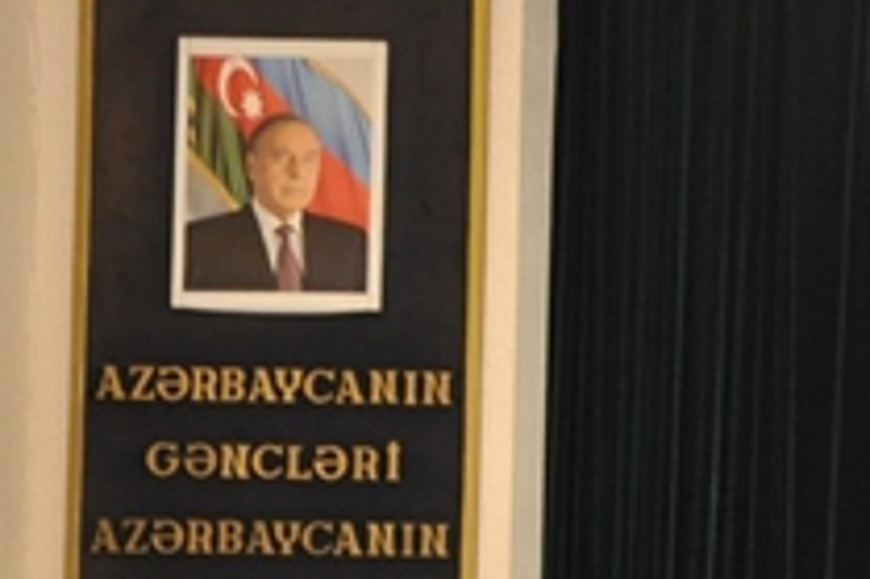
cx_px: 1744
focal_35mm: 191
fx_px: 4612
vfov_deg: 7.2
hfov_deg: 10.0
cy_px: 500
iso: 800
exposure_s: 1/60
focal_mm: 26
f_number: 4
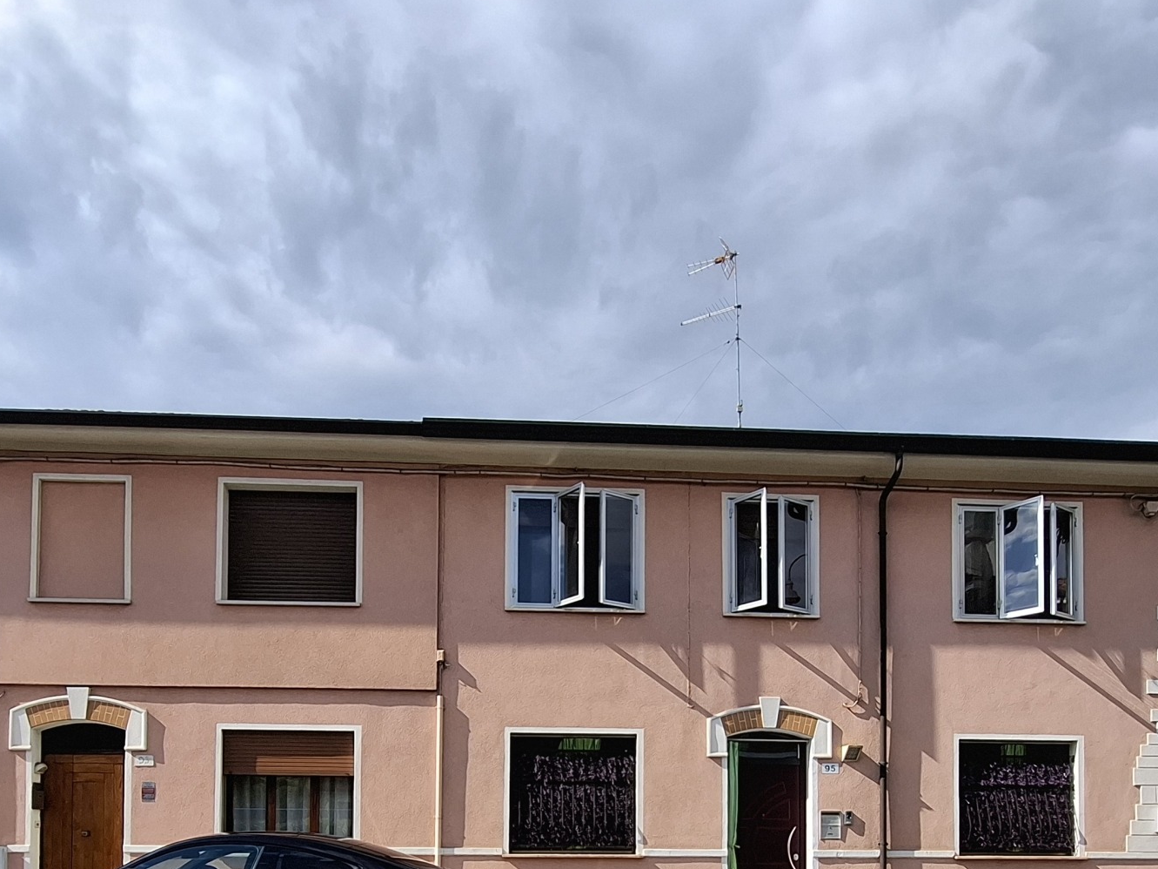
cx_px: 545
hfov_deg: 69.3
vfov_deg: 47.4
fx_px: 836
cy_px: 832
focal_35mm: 25
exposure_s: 1/1225
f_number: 2.2
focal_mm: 1.74
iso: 40
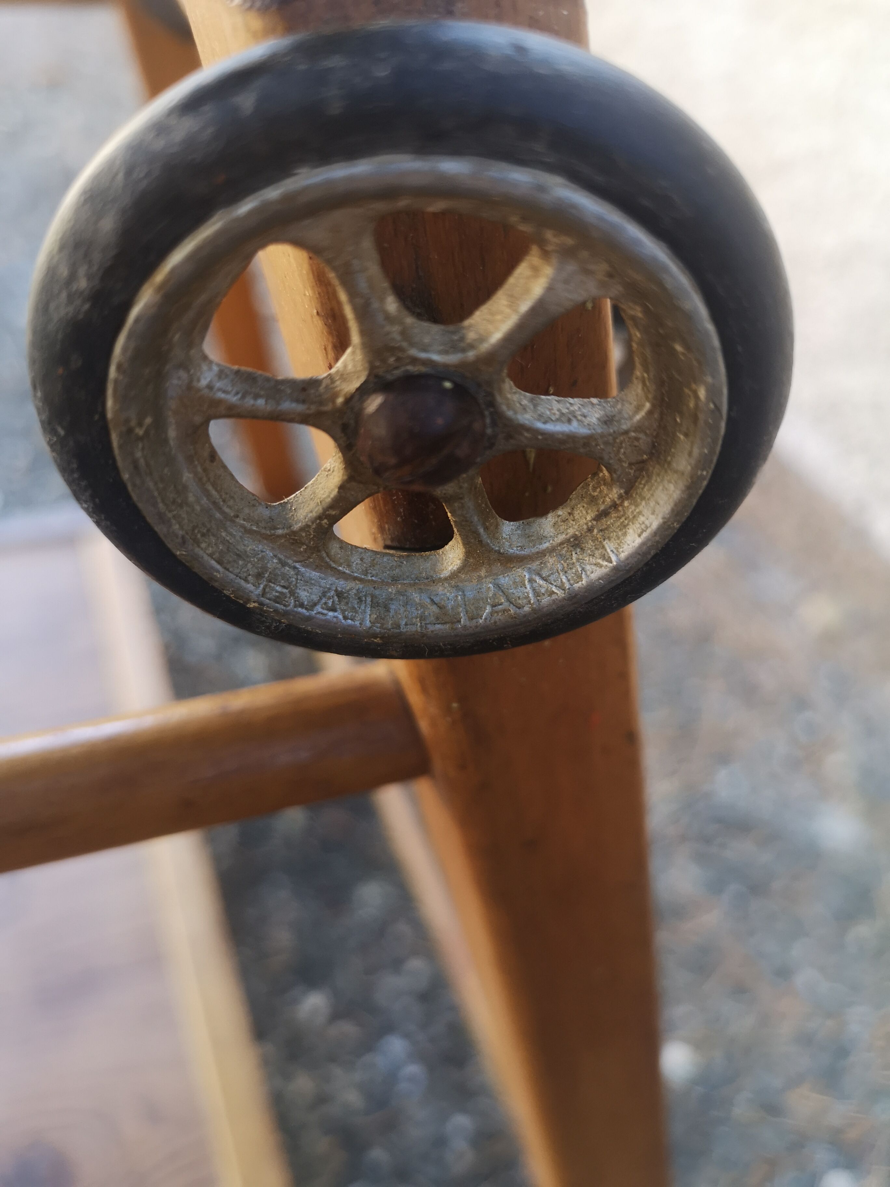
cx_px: 445
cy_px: 594
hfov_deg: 51.4
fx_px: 926
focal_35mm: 27
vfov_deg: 65.3
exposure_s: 1/100
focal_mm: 5.58
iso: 125
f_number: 1.8
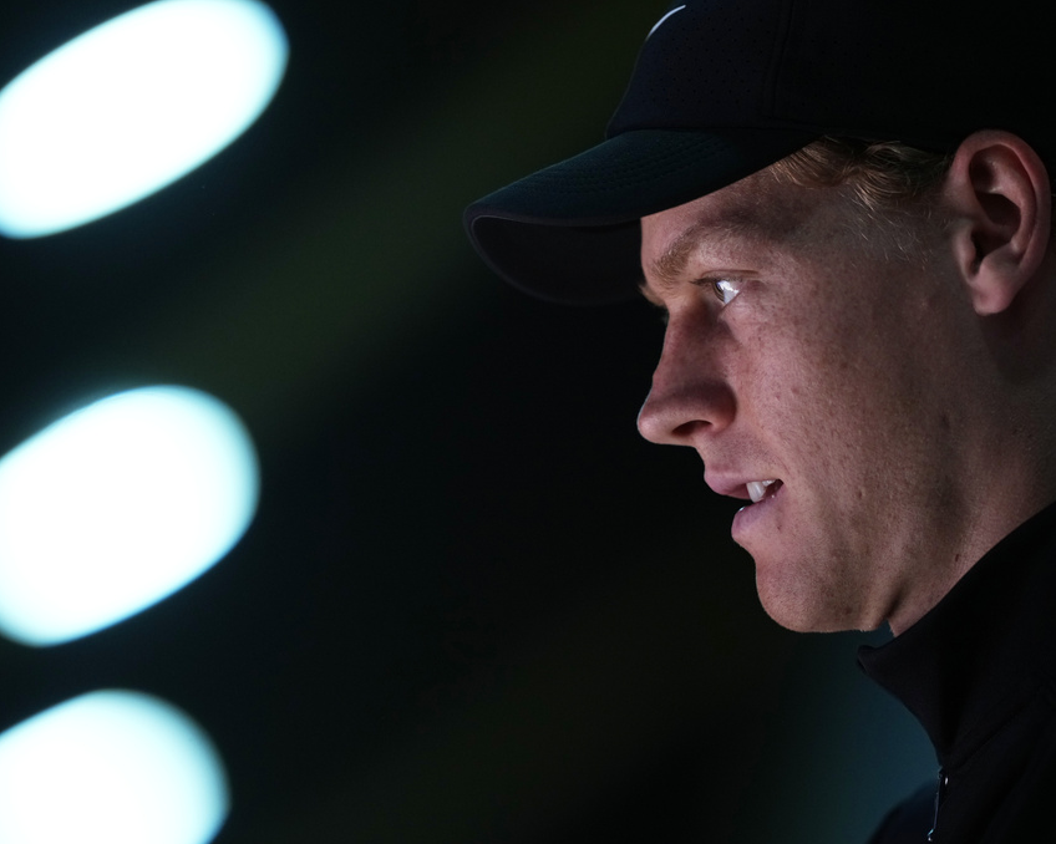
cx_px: 483
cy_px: 422
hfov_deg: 5.7
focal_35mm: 340
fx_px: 10624
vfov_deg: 4.6
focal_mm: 300
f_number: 2.8
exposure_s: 1/800
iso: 2500
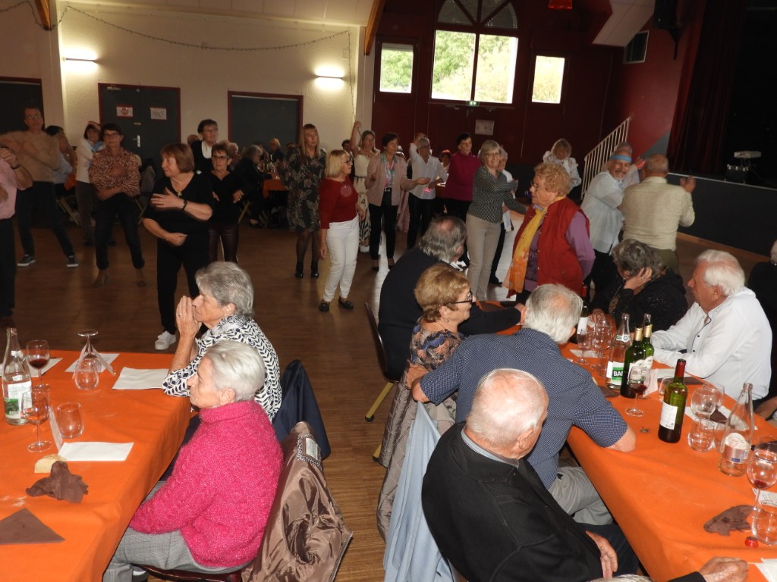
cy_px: 291
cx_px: 388
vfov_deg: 46.8
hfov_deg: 60.0
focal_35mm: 30
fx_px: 673
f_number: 3.5
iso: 200
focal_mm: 5.4
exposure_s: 1/30
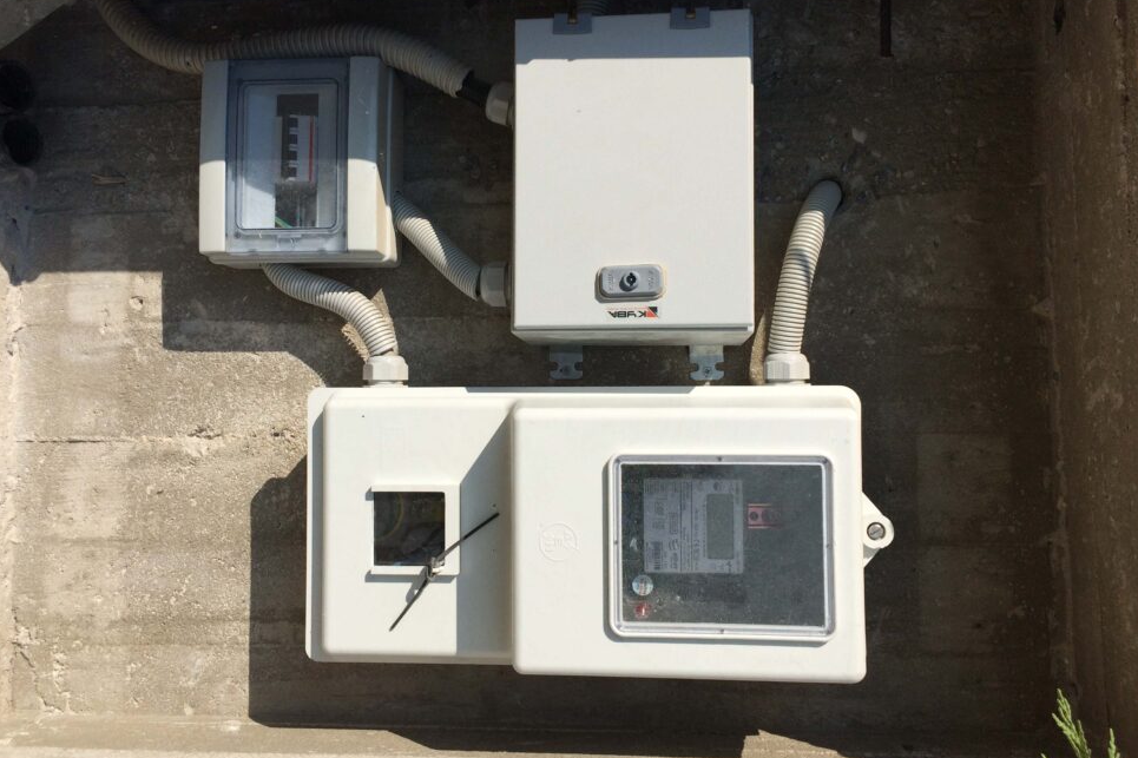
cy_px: 342
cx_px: 545
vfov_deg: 41.1
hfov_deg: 58.7
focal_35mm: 32
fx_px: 1011
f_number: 2.2
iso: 32
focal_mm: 4.15
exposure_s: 1/3731
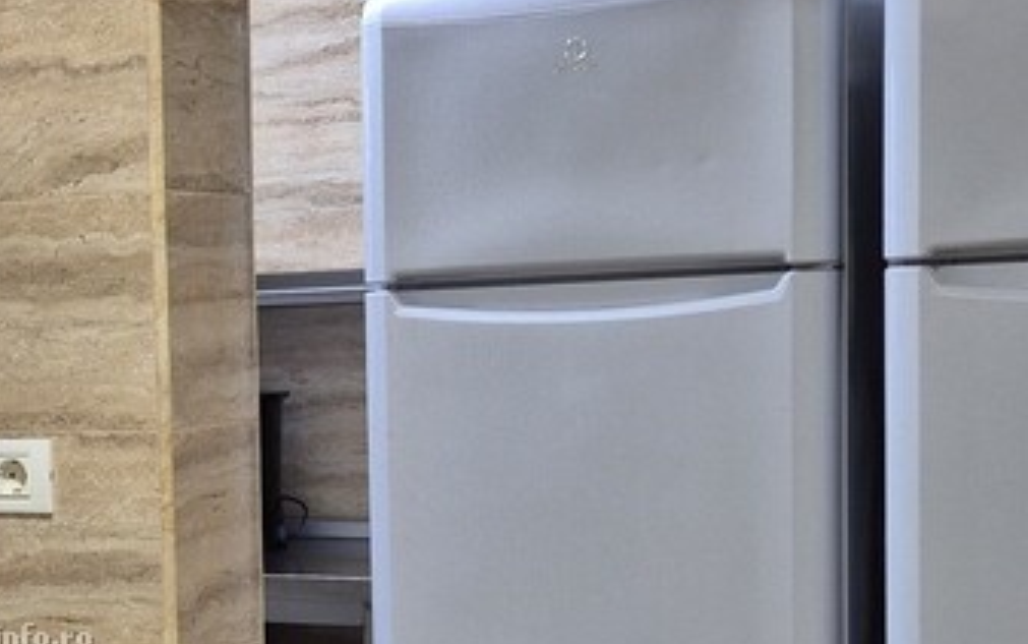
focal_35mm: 74
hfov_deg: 25.9
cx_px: -82
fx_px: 2074
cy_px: 513
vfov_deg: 17.5
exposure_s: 1/100
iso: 320
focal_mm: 5.4
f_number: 1.8
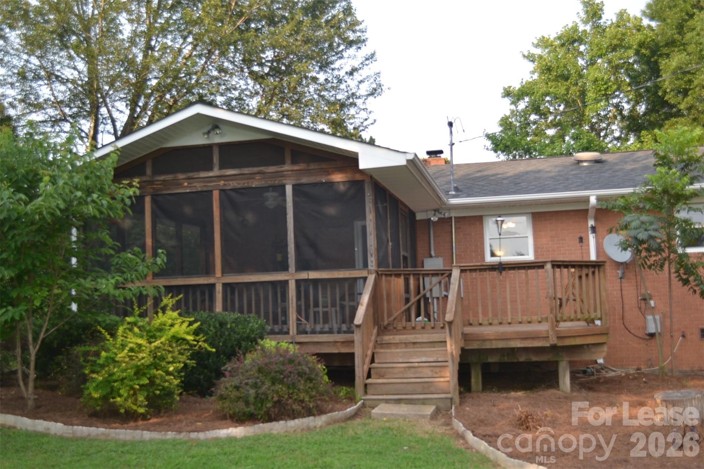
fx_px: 704
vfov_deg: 36.9
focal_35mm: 36
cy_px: 234
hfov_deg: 53.1
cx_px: 352
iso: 100
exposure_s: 1/125
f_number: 4
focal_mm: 24
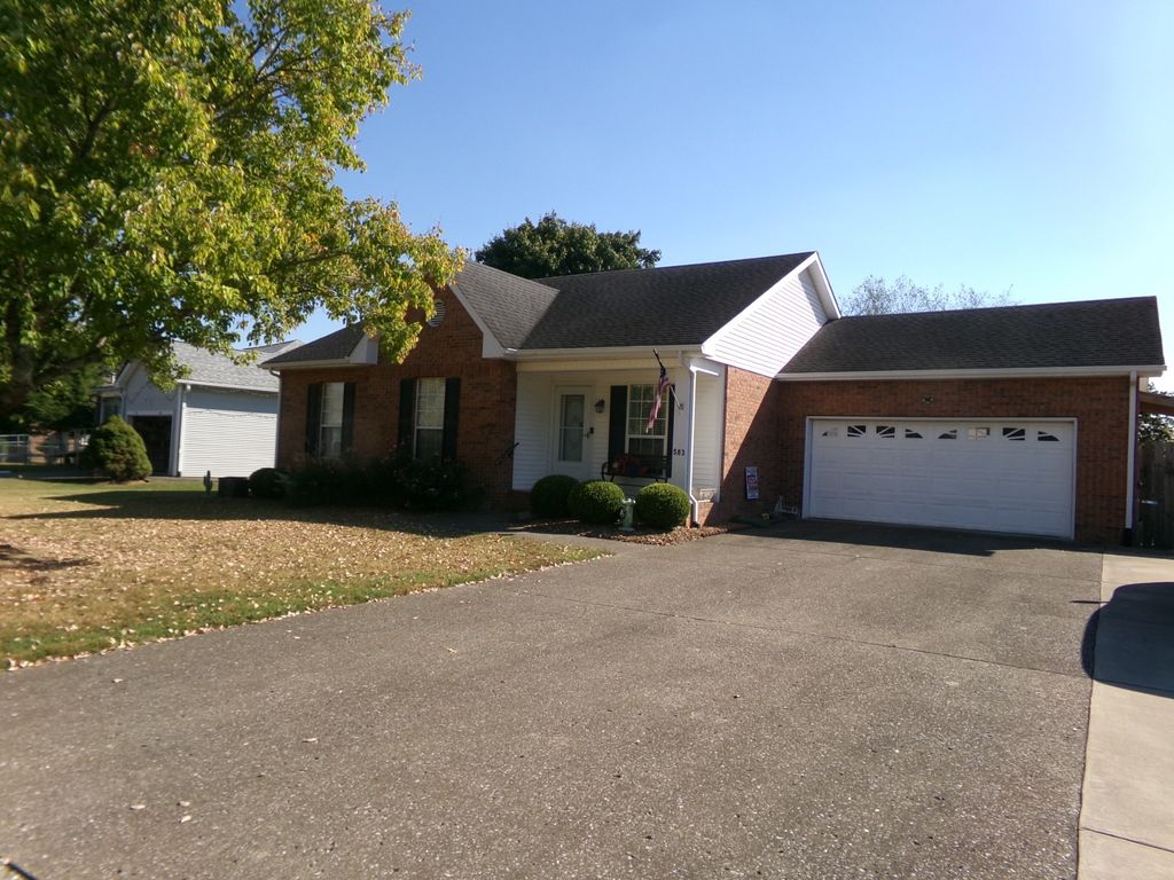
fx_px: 814
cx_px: 587
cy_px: 440
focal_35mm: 24
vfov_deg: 56.8
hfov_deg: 71.6
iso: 100
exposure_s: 1/90
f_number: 11.07
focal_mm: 4.3
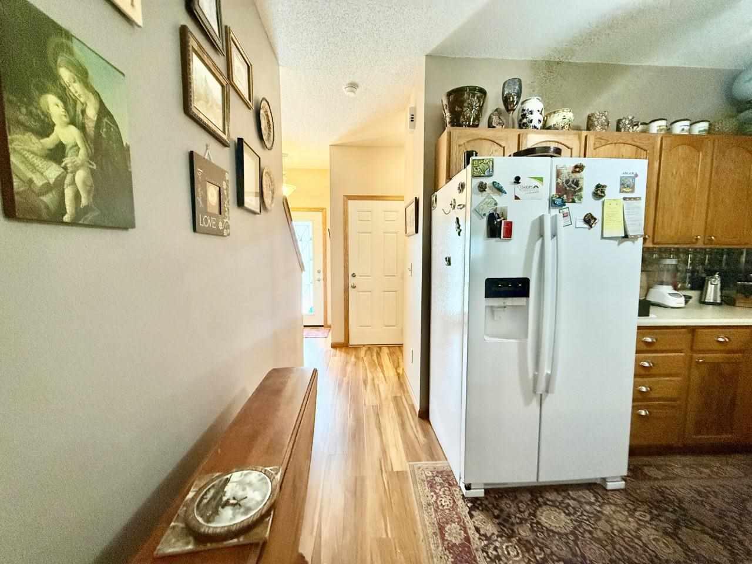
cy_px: 282
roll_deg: +0.2
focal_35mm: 14
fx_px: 304
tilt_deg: -4.4
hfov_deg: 102.1
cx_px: 376
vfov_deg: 85.7
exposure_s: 1/120
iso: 500
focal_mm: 2.22
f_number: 2.2
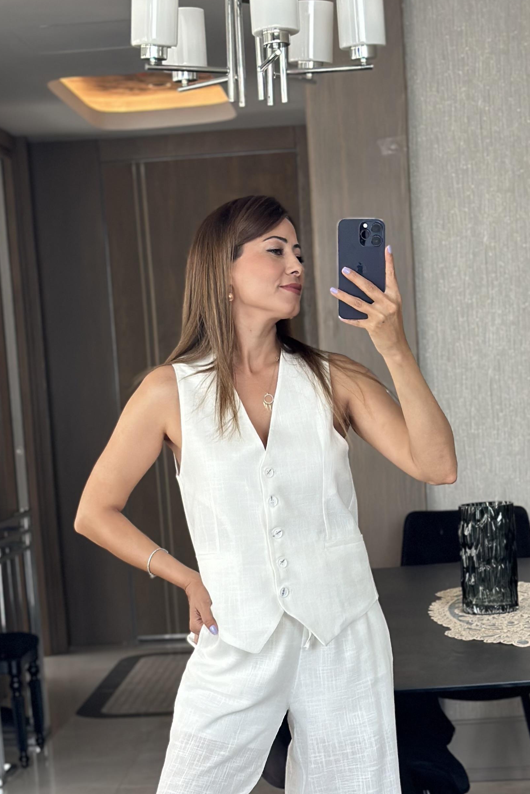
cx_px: 277
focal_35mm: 83
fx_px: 1833
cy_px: 619
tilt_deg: -14.6
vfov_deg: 24.1
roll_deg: +3.6
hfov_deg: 16.5
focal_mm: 6.86
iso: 125
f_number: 1.78
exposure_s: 1/123
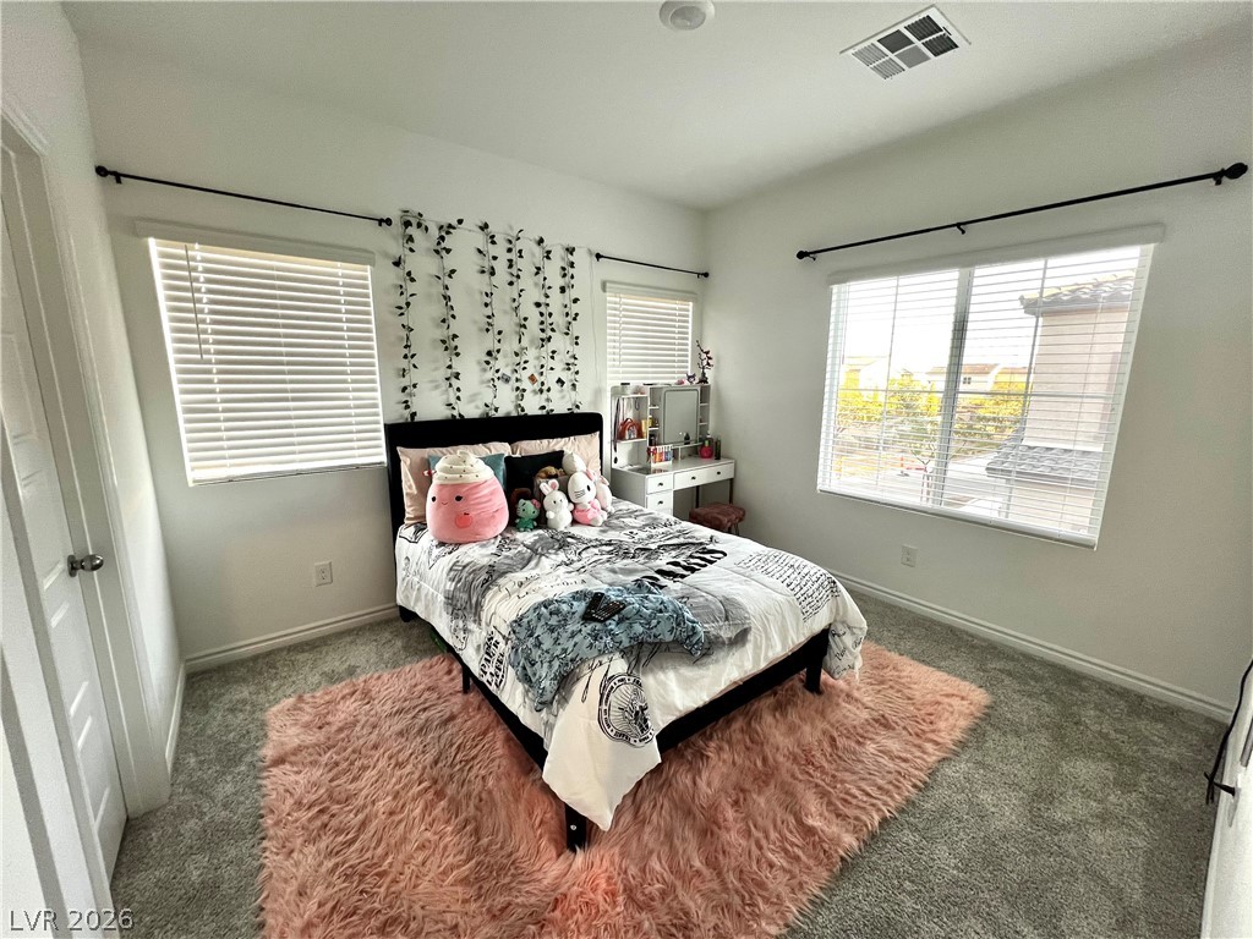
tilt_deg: -11.0
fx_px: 471
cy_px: 470
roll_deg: +0.0
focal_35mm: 13
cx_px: 626
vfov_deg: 89.9
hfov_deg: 106.2
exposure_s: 1/60
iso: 125
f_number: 1.8
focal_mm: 1.57
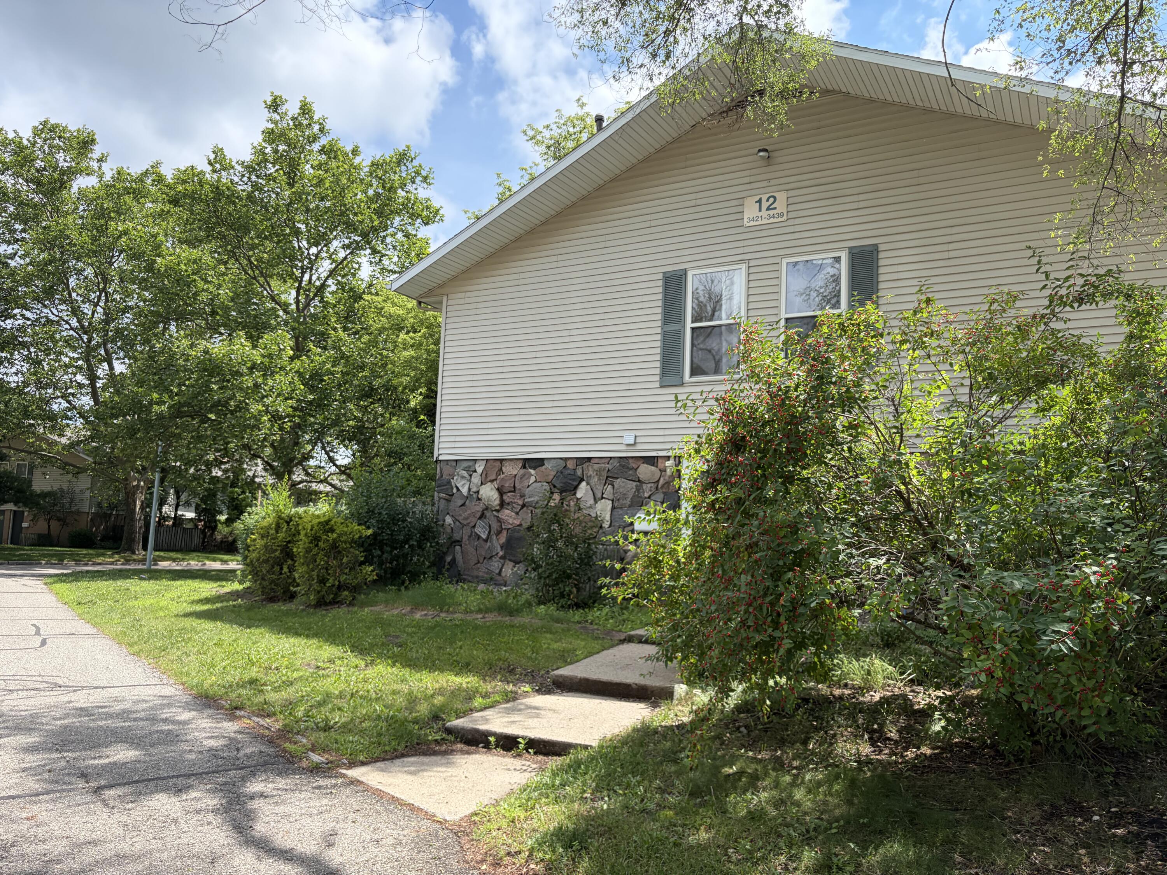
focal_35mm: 26
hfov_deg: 67.3
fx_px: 877
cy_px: 438
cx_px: 584
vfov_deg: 53.1
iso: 64
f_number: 1.6
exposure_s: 1/1901
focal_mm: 5.96
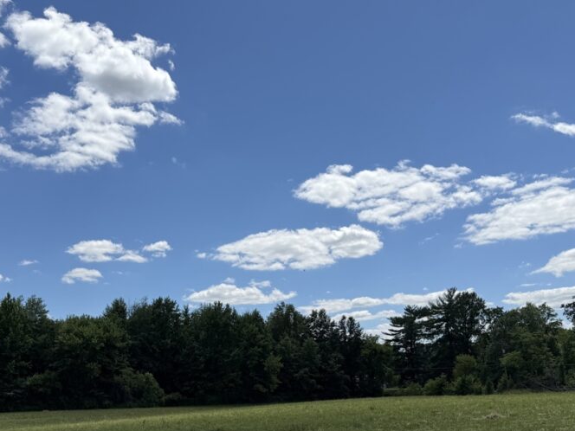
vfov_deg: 37.8
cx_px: 249
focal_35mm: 37
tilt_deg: +5.2
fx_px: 615
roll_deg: +1.6
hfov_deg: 50.0
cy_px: 318
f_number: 1.78
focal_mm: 6.76
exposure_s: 1/8130
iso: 80
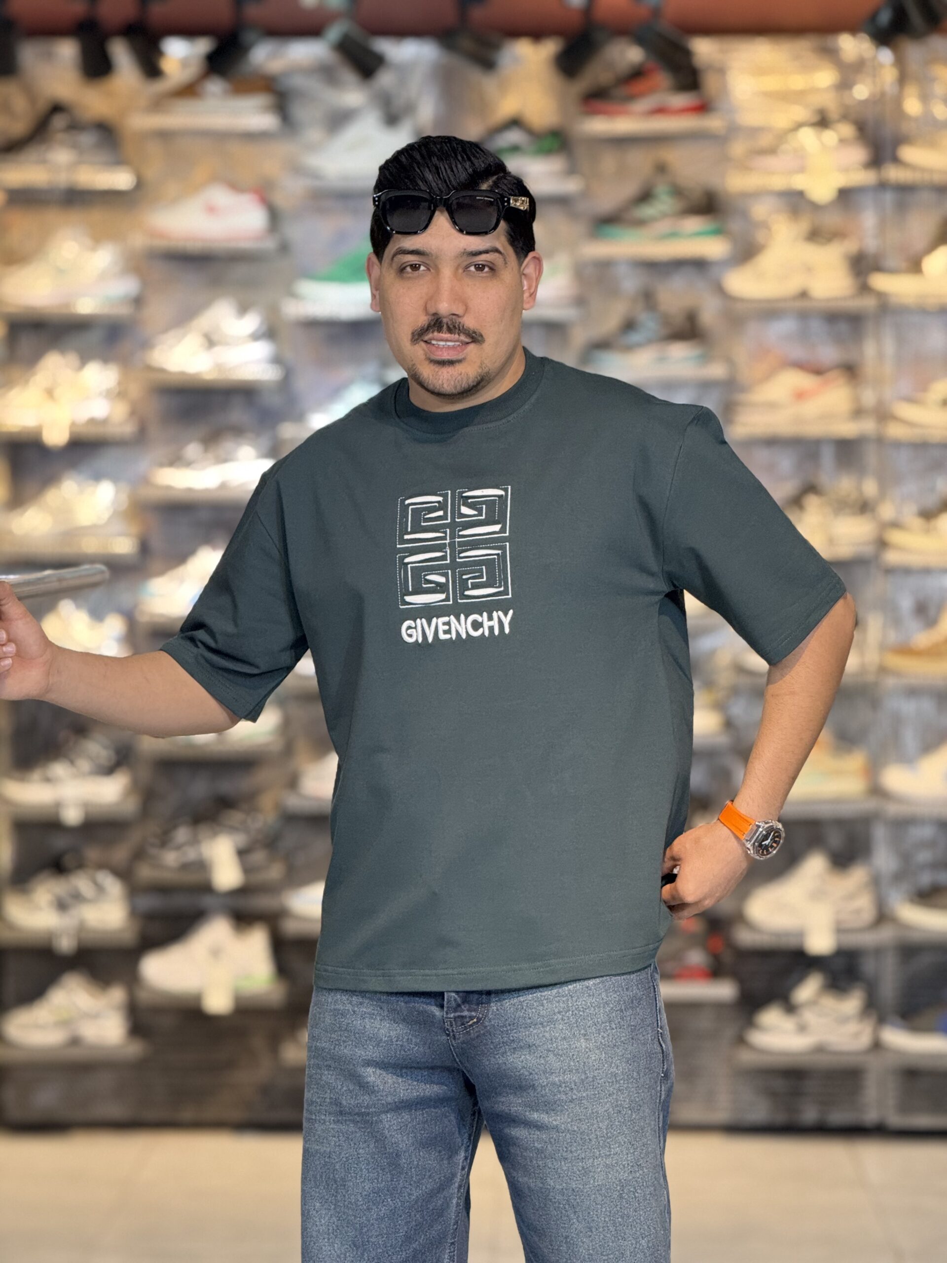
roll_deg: -0.2
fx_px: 4377
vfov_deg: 16.4
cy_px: 632
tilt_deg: -1.6
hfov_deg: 12.3
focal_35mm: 120
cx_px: 474
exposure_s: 1/100
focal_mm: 15.66
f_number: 2.8
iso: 320
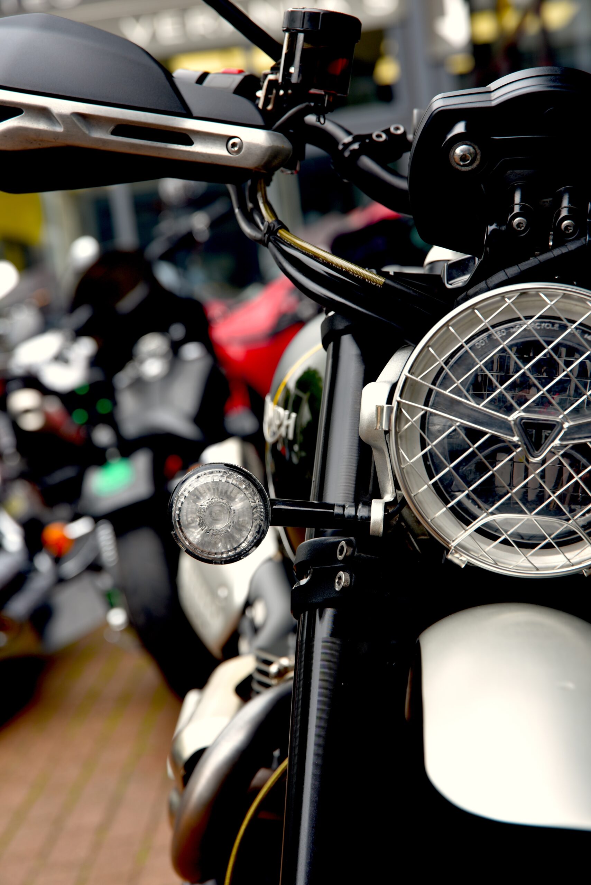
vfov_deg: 28.8
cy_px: 442
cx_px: 296
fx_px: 1722
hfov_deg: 19.5
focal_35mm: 70
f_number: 5
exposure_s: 1/100
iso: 100
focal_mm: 70
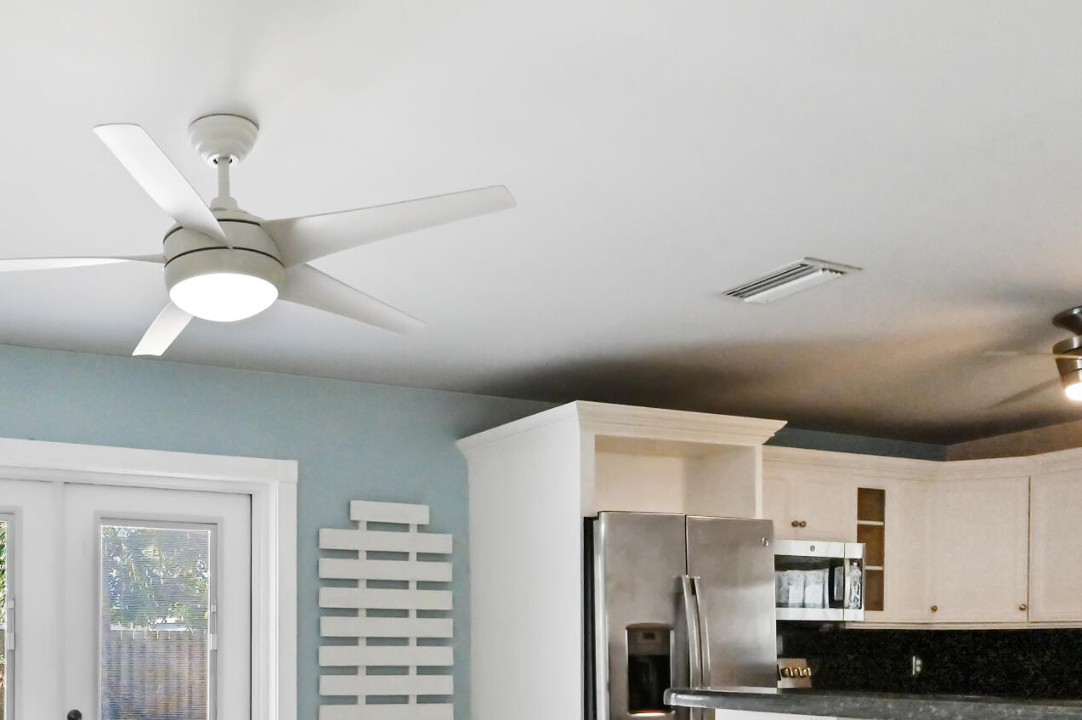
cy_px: 671
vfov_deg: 36.9
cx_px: 208
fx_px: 991
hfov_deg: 53.3
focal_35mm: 33
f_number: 11
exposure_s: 1/200
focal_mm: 14
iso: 2000
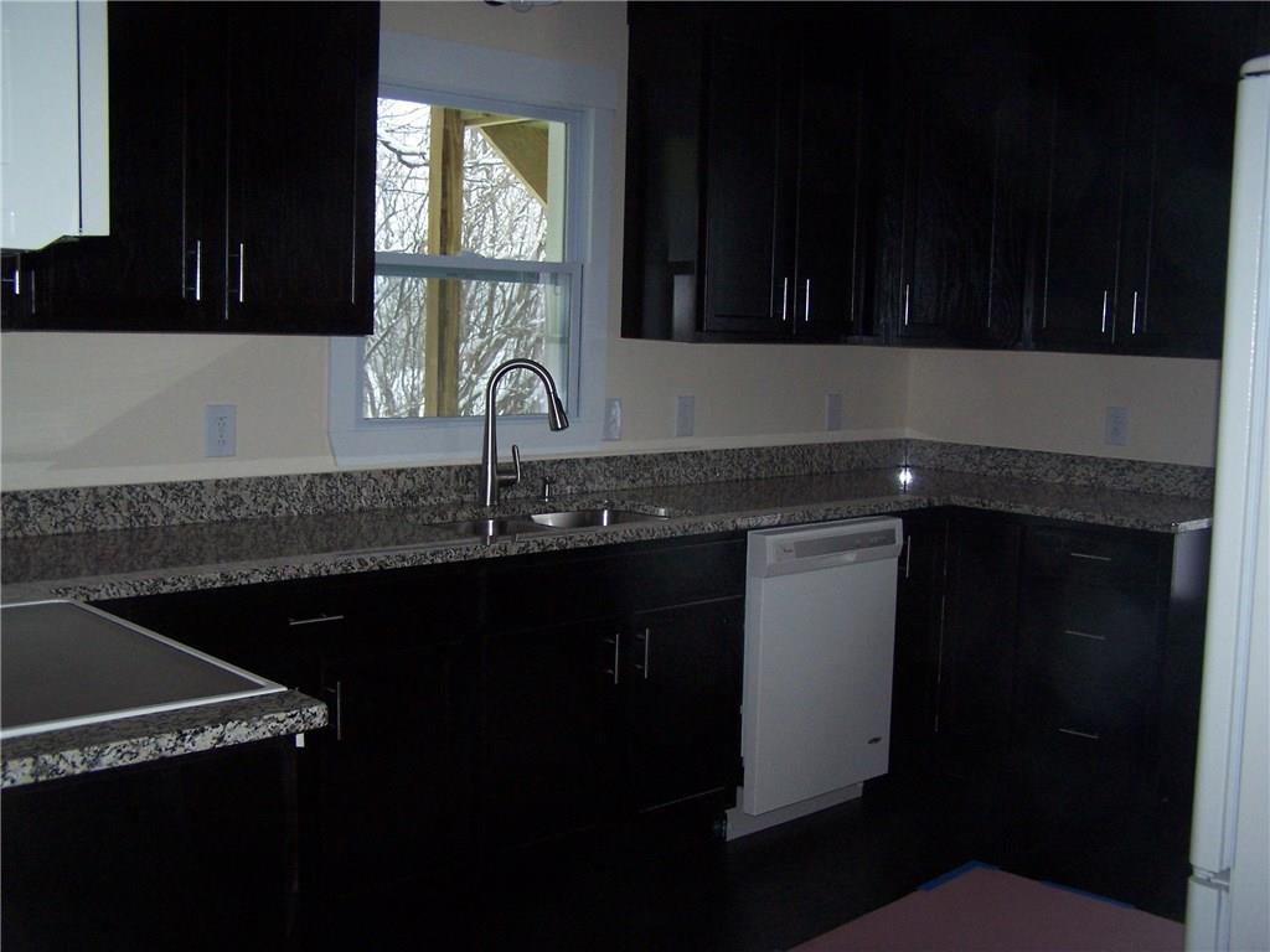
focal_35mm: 38
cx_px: 635
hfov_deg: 49.0
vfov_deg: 37.7
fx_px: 1394
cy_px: 476
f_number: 2.8
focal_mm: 6.3
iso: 140
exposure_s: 1/60
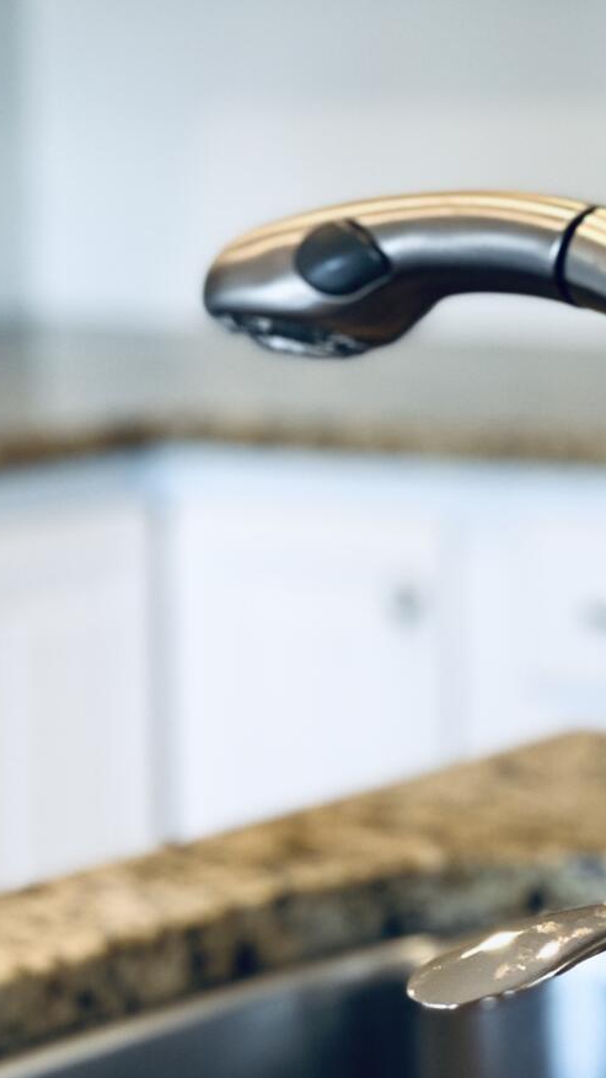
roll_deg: +1.8
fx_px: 4544
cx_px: 221
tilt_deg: -10.3
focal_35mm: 159
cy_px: 736
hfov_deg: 7.6
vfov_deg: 13.5
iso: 125
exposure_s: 1/40
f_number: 2.2
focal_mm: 7.5
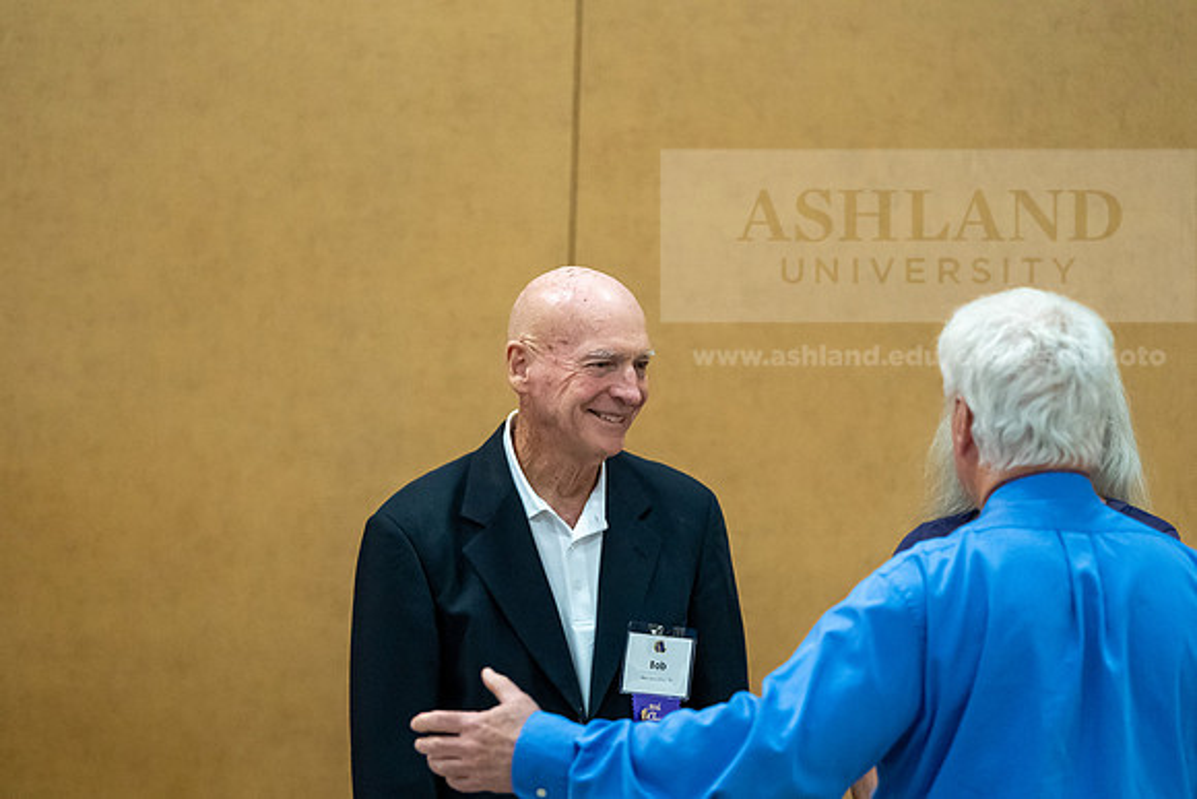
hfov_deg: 14.6
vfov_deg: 9.8
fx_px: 4675
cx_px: 586
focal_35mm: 141
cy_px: 483
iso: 5000
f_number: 2.8
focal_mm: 114
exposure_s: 1/320
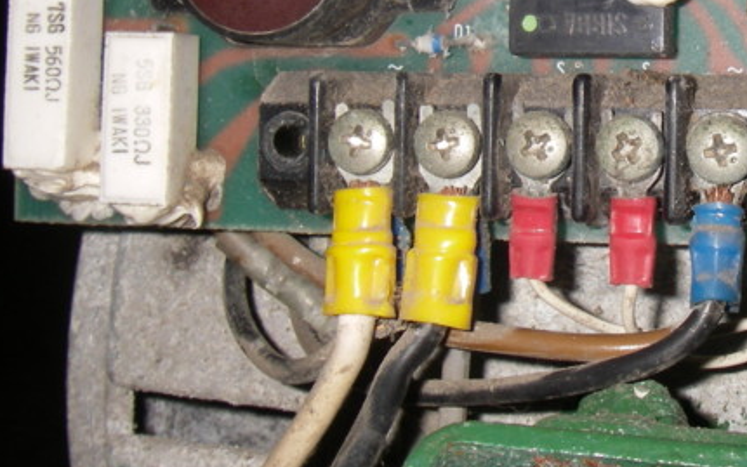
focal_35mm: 75
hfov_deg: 26.7
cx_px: 643
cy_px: 45
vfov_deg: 17.1
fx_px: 1527
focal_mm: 6.3
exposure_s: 1/40
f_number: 6.6
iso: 80
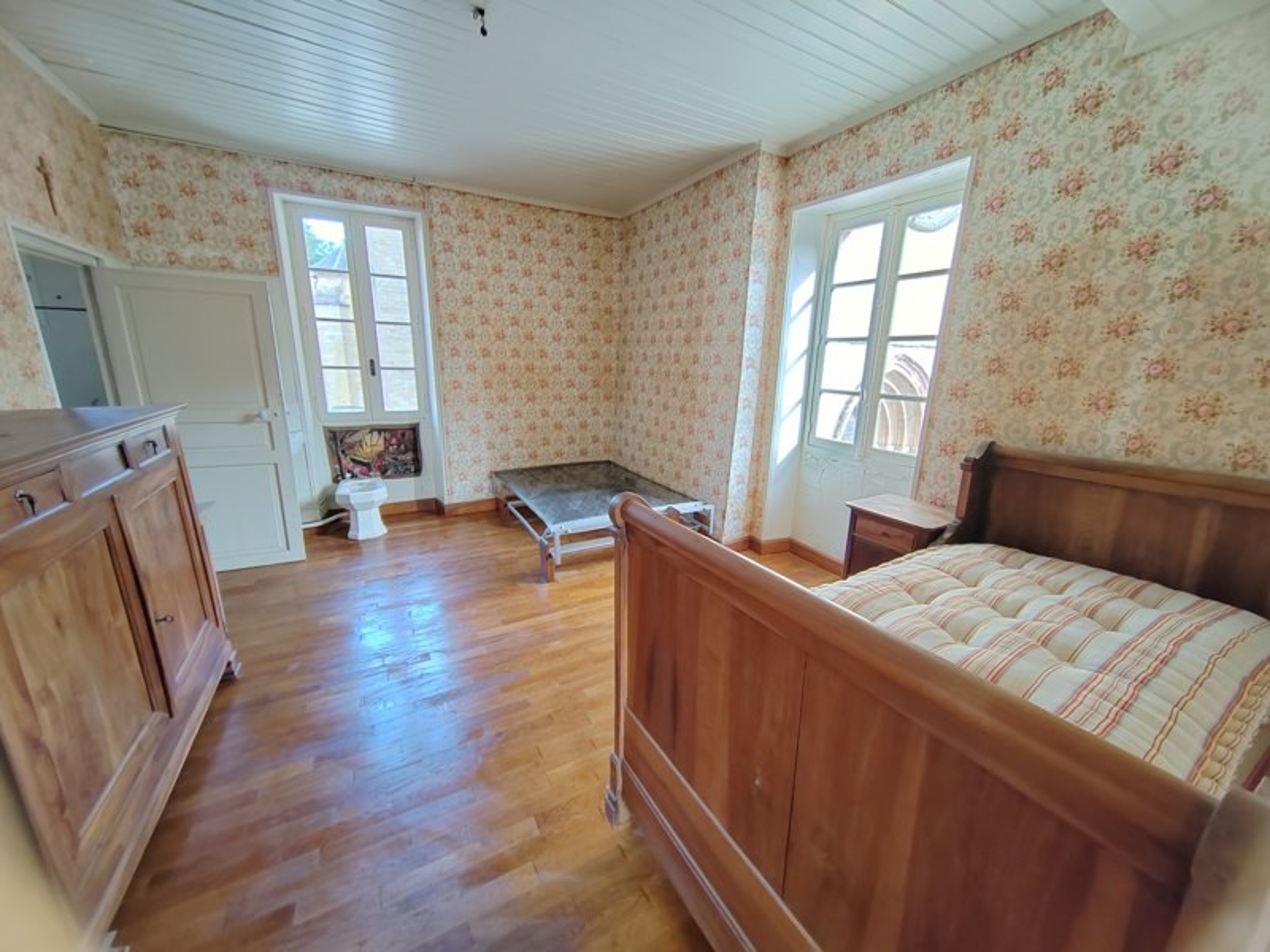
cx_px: 635
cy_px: 476
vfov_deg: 89.9
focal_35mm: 13
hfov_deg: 106.2
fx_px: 477
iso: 500
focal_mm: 2.16
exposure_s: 1/33
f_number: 2.2
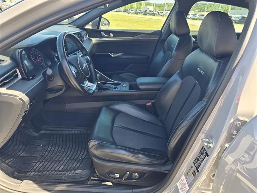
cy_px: 96
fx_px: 171
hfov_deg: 73.9
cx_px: 128
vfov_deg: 58.9
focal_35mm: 23
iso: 50
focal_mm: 6.3
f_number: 1.7
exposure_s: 1/182
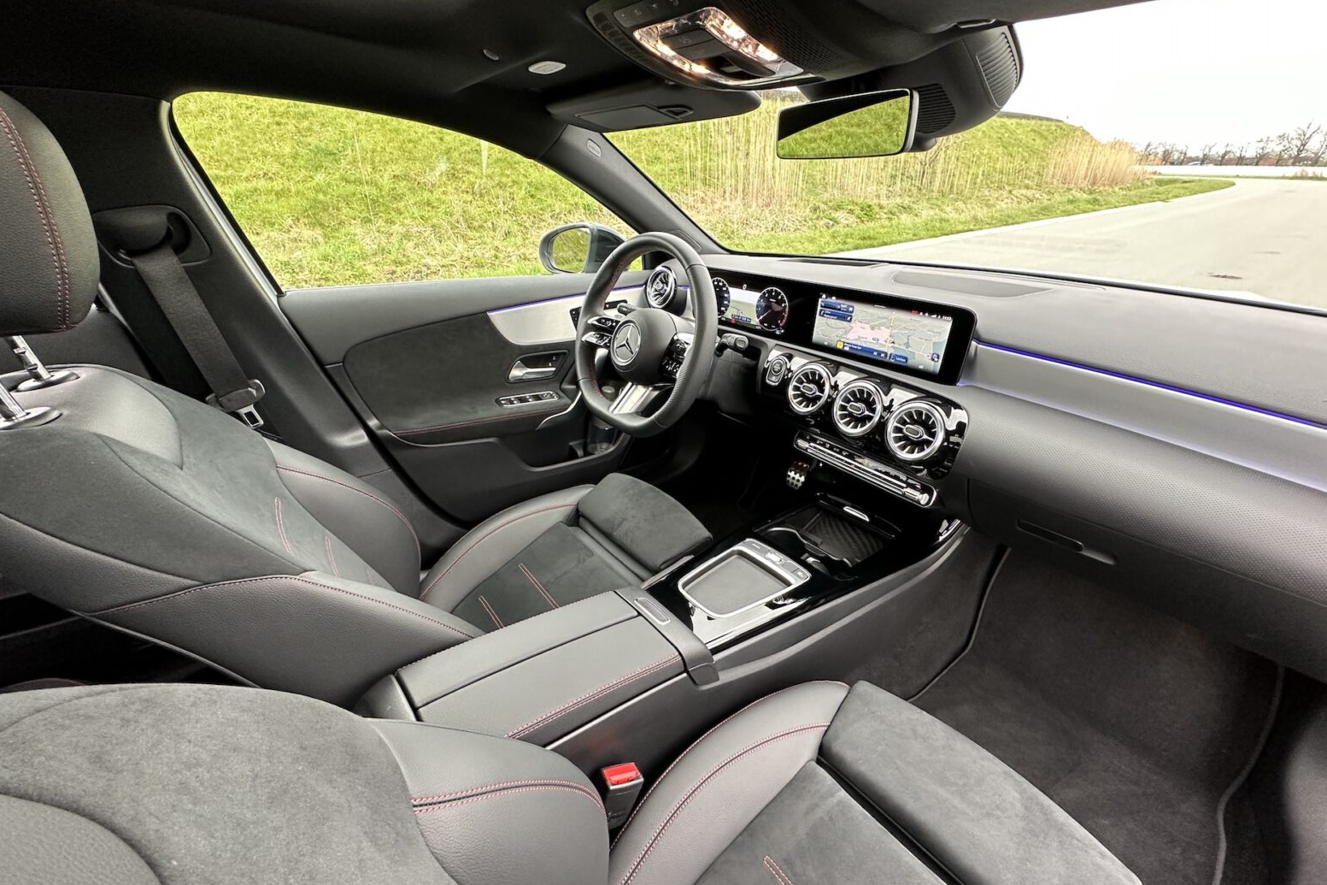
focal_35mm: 15
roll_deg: -0.5
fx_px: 553
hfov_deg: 100.4
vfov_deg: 77.3
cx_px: 666
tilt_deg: -30.0
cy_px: 463
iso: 320
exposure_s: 1/120
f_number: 2.2
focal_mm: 2.22
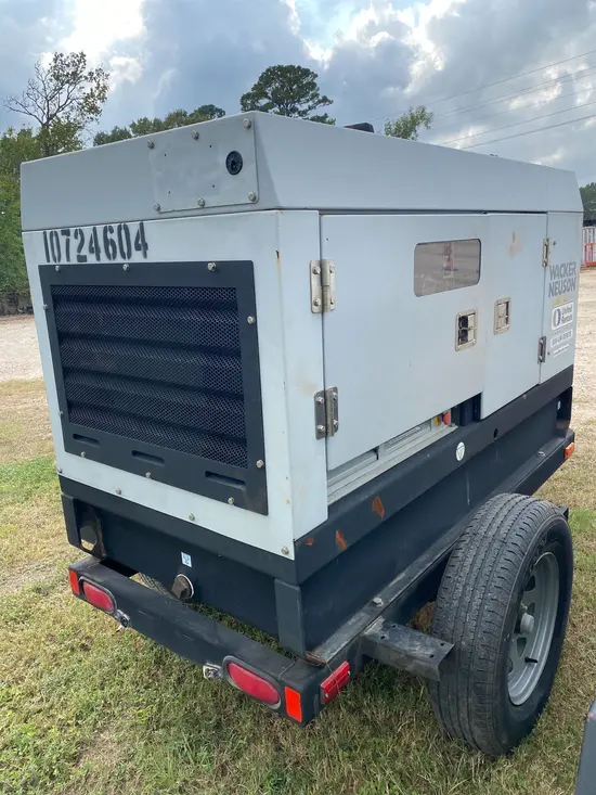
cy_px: 398
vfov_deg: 67.3
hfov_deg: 53.1
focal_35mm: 26
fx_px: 597
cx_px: 298
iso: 32
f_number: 1.8
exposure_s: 1/965
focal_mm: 4.25
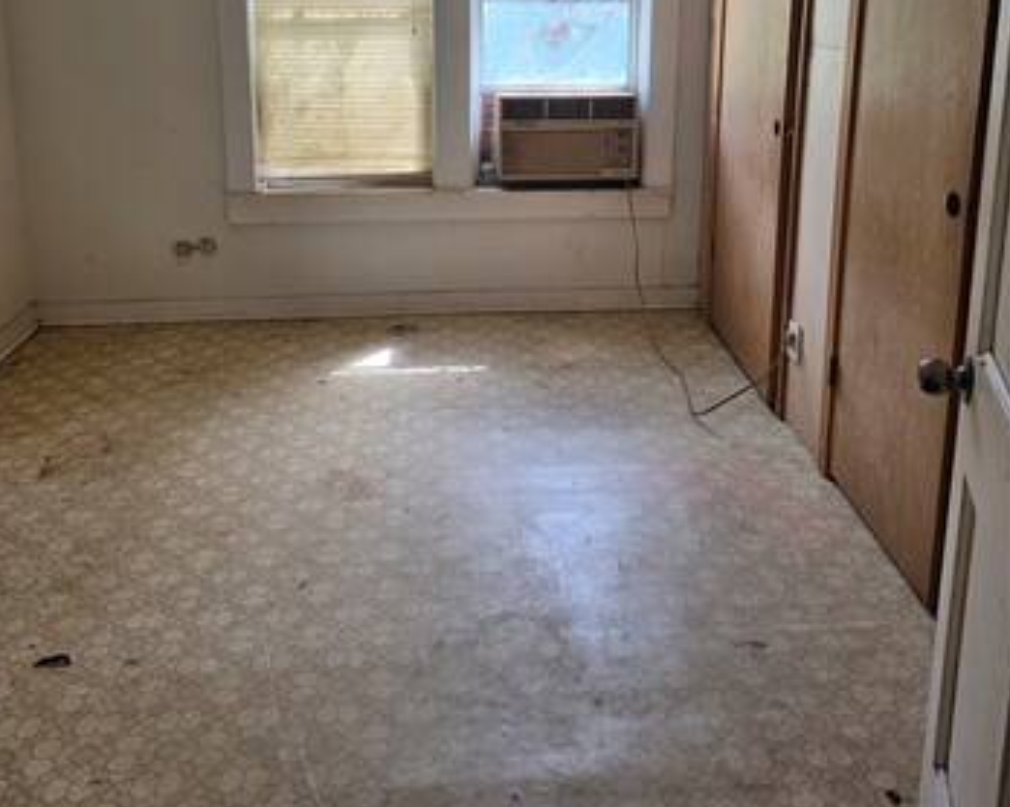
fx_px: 926
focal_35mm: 31
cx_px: 490
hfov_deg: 57.2
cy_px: 157
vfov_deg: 44.7
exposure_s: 1/359
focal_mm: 6.5
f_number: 1.4
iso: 25
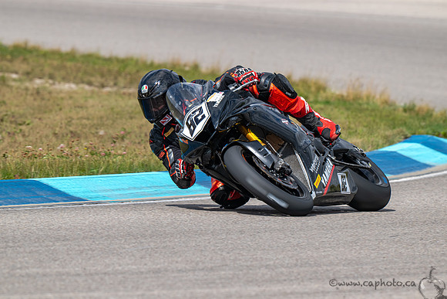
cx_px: 224
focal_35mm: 600
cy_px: 150
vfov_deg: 2.3
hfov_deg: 3.4
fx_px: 7451
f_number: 11
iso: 320
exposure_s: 1/800
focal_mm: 600
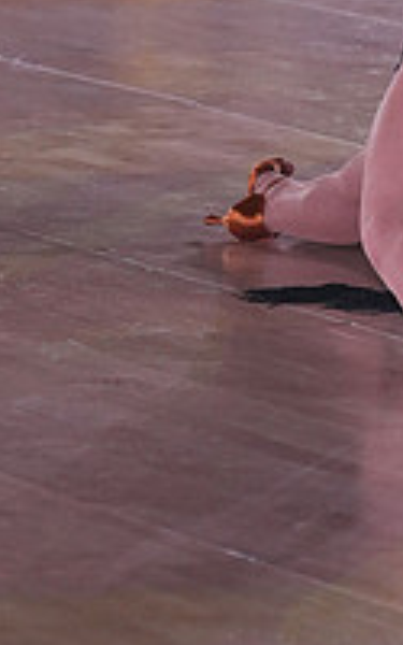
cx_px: 588
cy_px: -242
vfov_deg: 4.4
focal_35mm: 480
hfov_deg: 2.7
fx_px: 8435
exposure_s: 1/400
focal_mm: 108
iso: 1000
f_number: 4
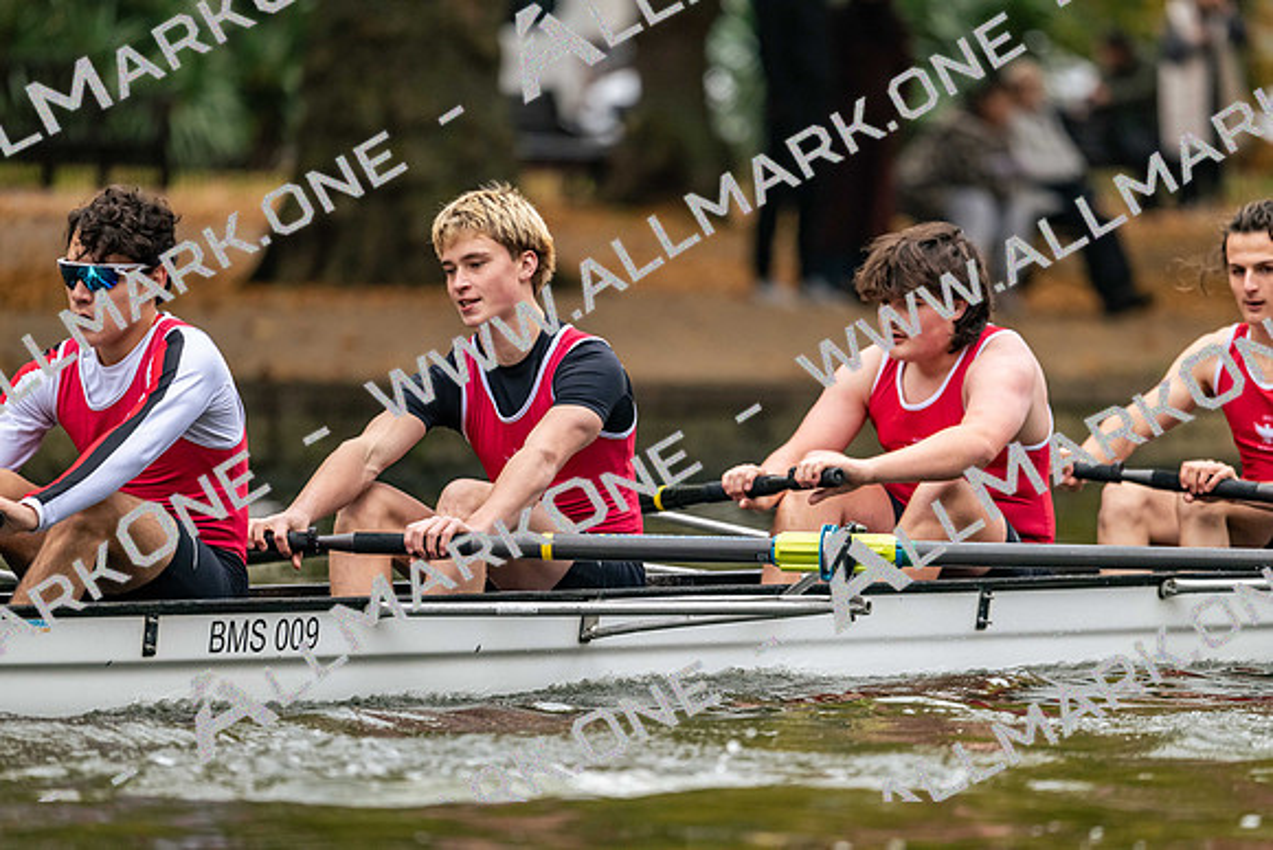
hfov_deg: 5.2
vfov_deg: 3.4
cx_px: 636
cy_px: 425
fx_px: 14147
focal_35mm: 400
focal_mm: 400
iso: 2500
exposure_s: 1/2000
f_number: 4.5
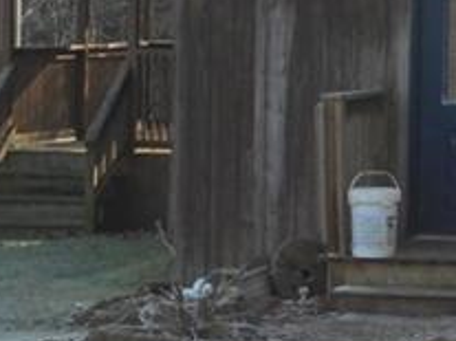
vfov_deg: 7.5
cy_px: -26
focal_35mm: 197
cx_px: 564
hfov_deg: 9.9
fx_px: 2594
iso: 80
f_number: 4.9
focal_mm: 9.1
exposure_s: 1/160
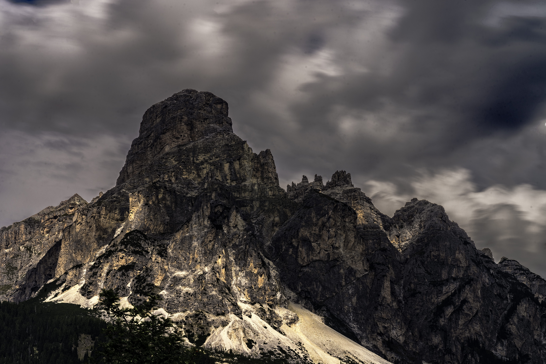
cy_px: 182
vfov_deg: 20.2
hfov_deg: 29.9
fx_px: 1024
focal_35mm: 68
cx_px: 273
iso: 100
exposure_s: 6
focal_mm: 45
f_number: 22
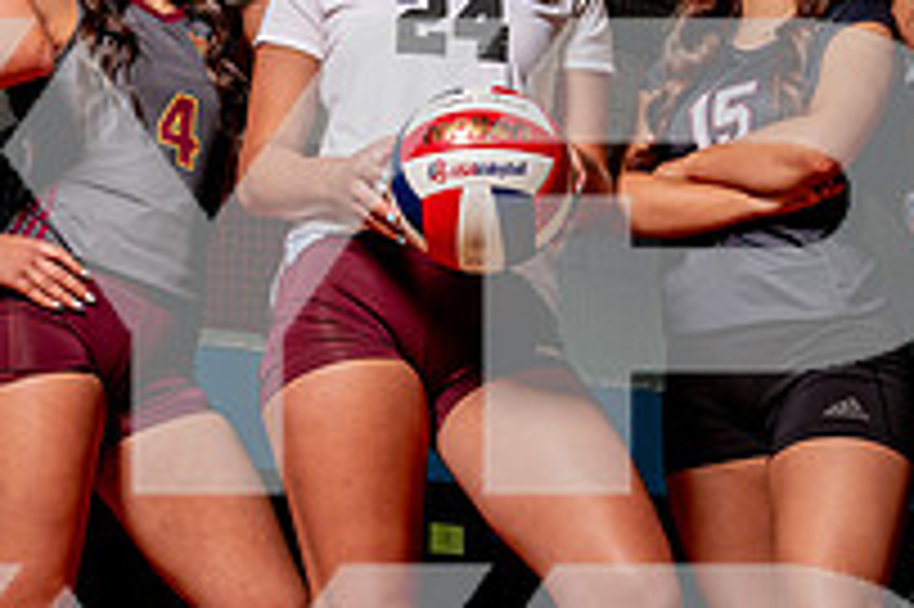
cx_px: 396
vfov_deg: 19.1
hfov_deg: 28.4
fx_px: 1801
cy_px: 259
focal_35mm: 71
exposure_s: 1/200
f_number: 5
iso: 250
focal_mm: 24
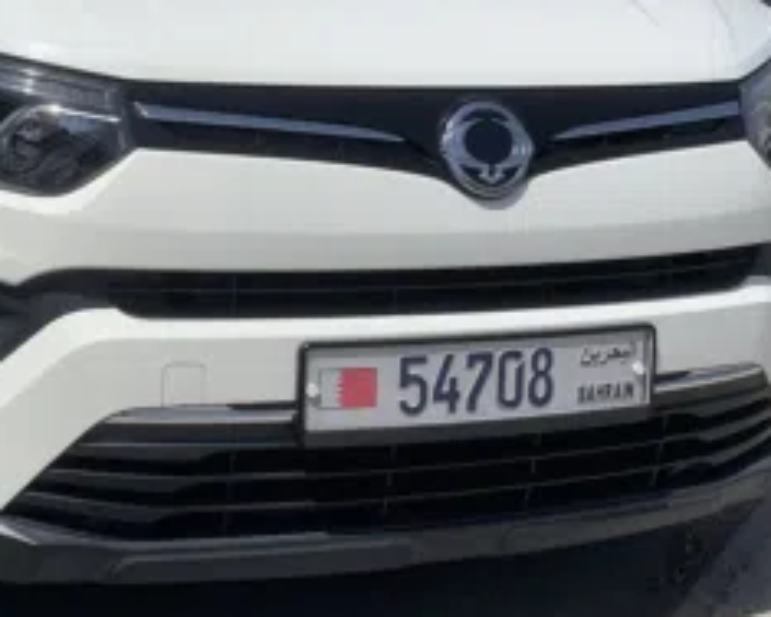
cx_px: 174
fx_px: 1574
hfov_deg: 27.1
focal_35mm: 69
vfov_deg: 22.0
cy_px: 184
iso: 25
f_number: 1.8
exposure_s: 1/4274
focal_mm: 4.25
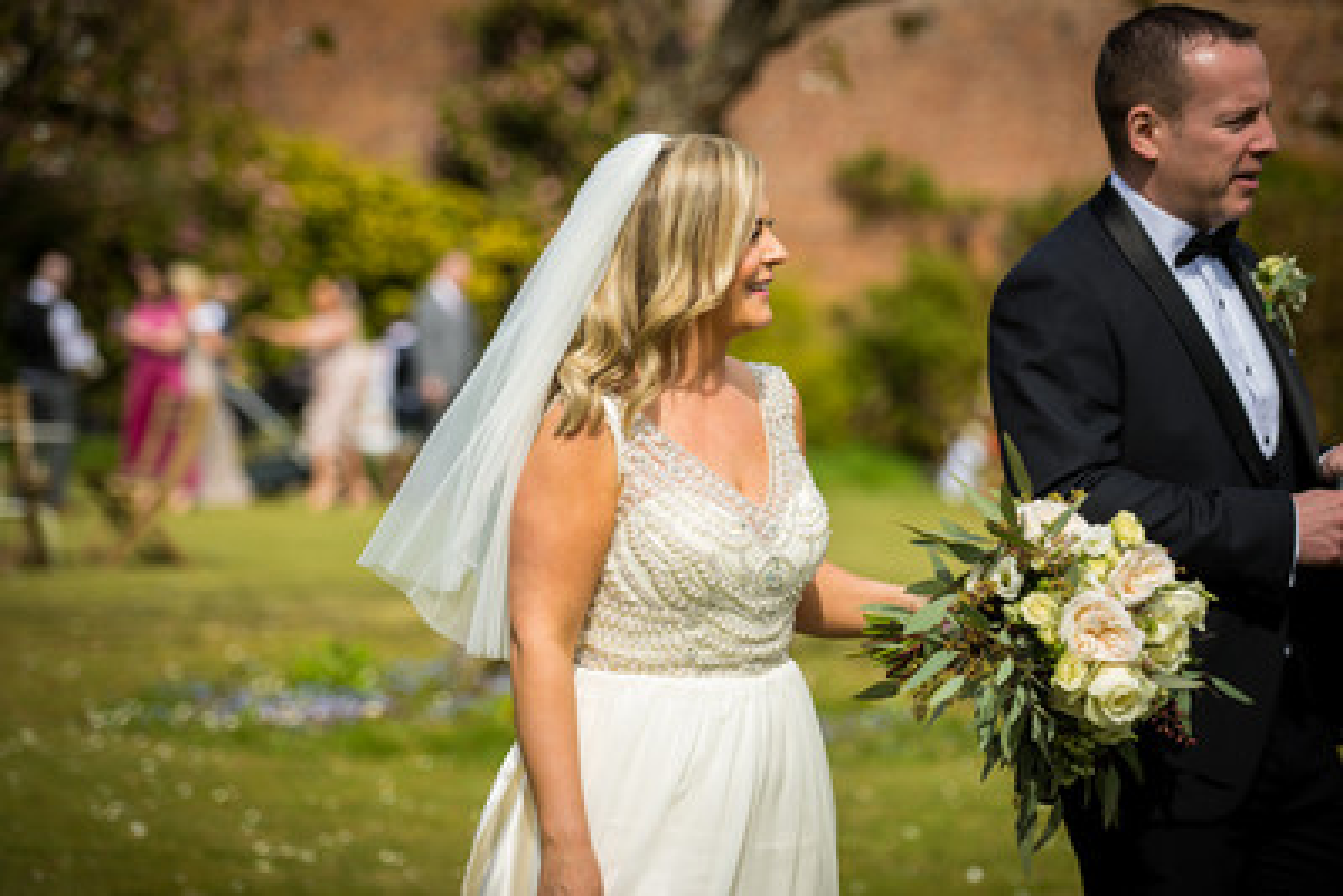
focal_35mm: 112
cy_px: 448
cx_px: 672
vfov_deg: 12.2
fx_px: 4180
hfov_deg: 18.3
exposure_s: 1/1250
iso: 100
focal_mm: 112
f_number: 2.8
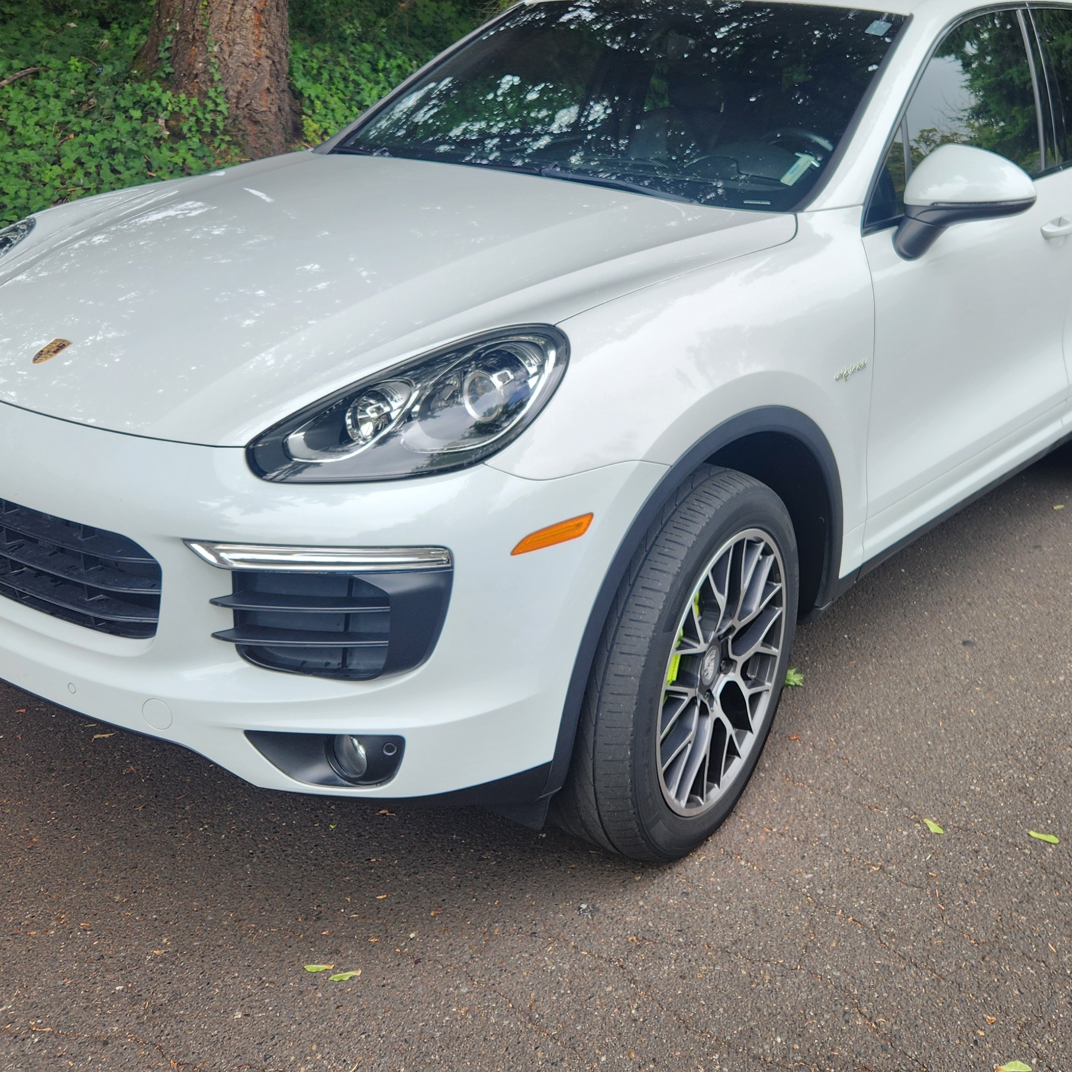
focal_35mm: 39
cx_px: 638
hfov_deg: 42.6
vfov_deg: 42.2
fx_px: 1366
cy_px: 341
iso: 20
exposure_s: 1/232
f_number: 1.8
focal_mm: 5.4
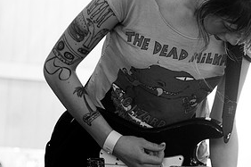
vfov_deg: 6.3
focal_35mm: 216
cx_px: 239
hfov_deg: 9.5
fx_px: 1503
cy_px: 97
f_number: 4
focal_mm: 70
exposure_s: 1/200
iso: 400
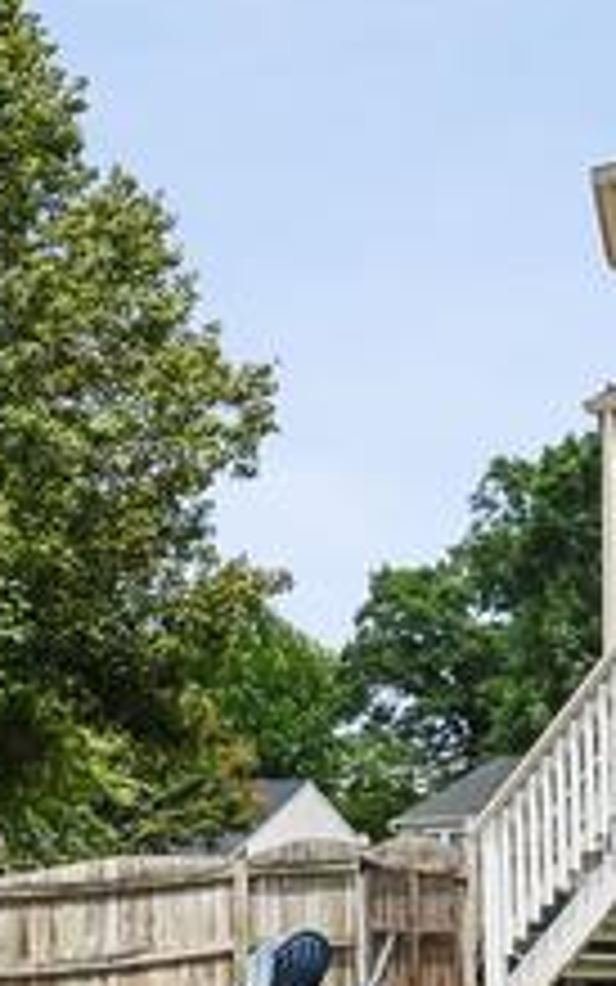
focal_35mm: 107
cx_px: 1371
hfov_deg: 10.8
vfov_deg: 19.2
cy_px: 209
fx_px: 2883
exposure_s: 1/250
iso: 100
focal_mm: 22.5
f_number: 10
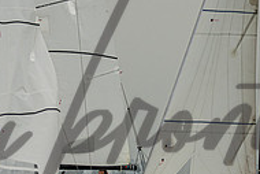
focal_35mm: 555
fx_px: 4011
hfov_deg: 3.7
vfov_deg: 2.5
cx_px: 96
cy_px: 123
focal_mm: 150
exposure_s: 1/4000
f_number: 4.8
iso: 200
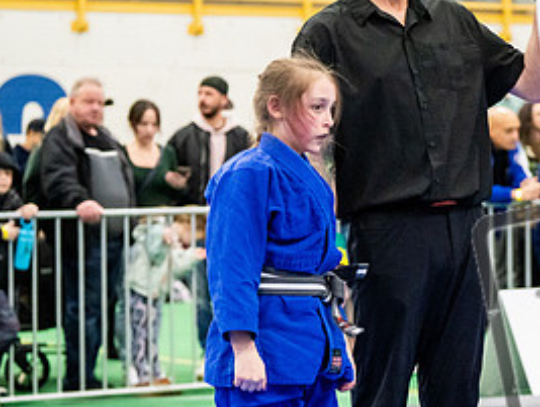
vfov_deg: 10.2
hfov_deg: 13.4
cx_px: 477
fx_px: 2281
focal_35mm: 146
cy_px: 250
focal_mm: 70
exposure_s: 1/640
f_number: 2.8
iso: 6400
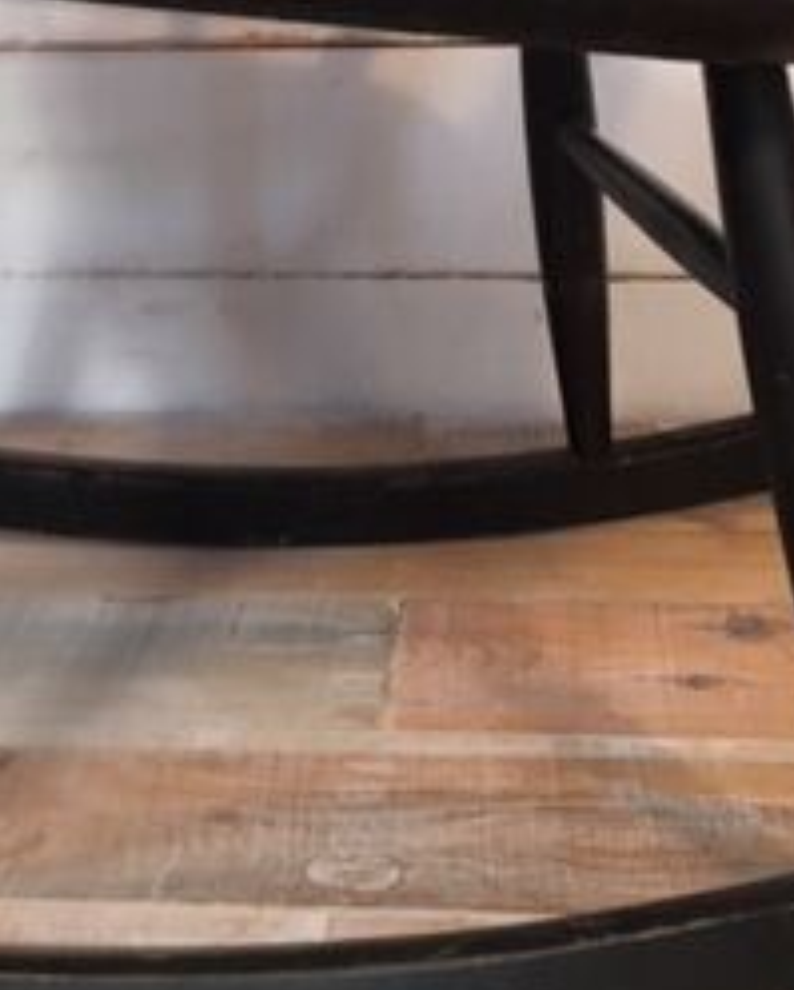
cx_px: 311
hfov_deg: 21.0
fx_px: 2140
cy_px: 315
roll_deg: +0.7
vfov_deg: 25.9
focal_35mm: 73
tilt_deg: -14.0
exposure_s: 1/17
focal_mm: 4.15
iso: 80
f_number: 2.2
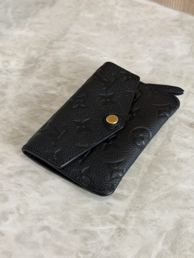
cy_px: 129
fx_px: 359
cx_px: 97
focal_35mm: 48
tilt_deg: -49.9
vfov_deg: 39.7
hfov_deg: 30.3
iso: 64
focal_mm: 6.76
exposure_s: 1/60
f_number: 1.78
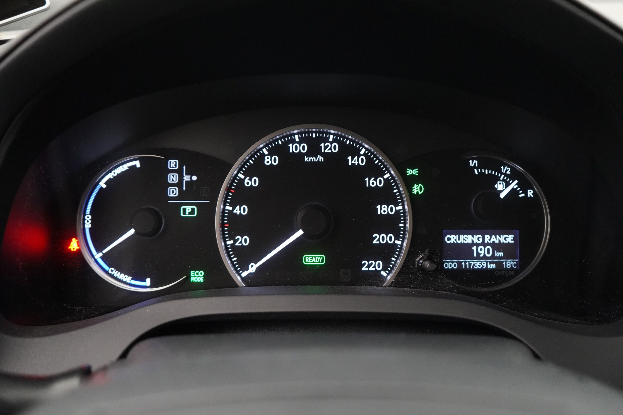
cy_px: 208
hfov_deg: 58.7
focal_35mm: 32
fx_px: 554
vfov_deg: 41.1
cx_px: 312
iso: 10000
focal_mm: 32
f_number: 4
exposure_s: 1/60
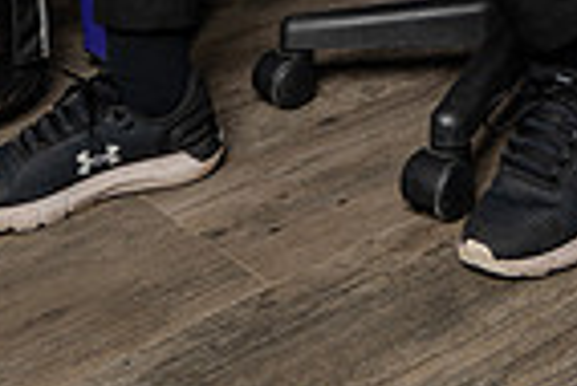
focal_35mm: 92
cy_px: -500
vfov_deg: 12.3
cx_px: 321
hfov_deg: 22.1
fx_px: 1476
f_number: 7.1
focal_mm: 29
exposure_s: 1/250
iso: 250
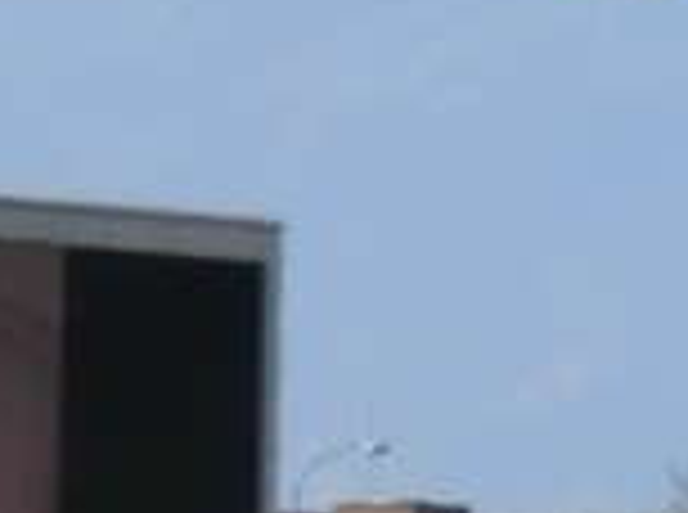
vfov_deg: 0.9
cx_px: 1273
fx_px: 31944
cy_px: 4
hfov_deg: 1.2
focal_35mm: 1611
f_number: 5.7
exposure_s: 1/500
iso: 80
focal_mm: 43
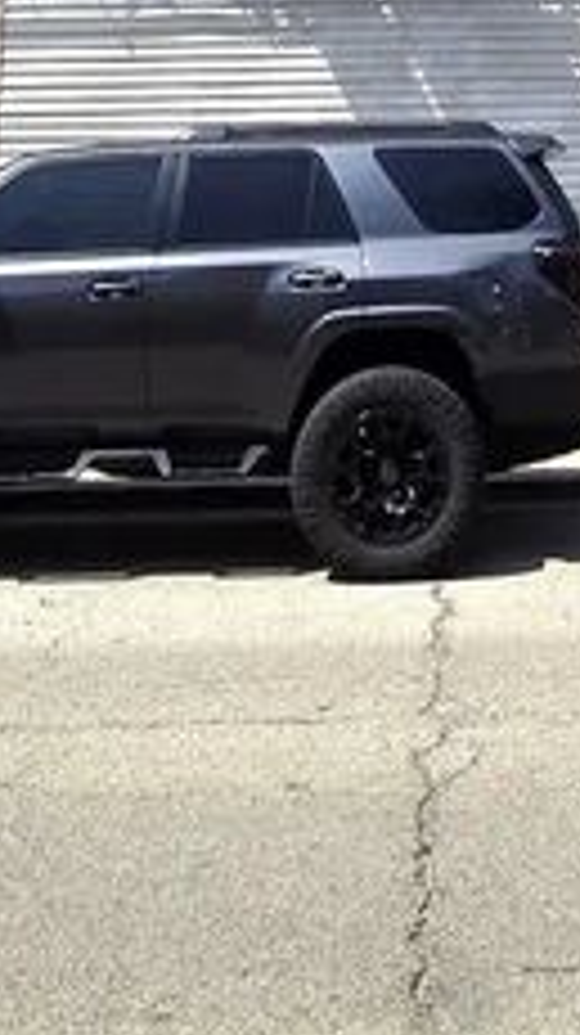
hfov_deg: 18.9
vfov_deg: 26.0
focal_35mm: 63
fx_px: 1726
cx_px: 459
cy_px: -454
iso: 50
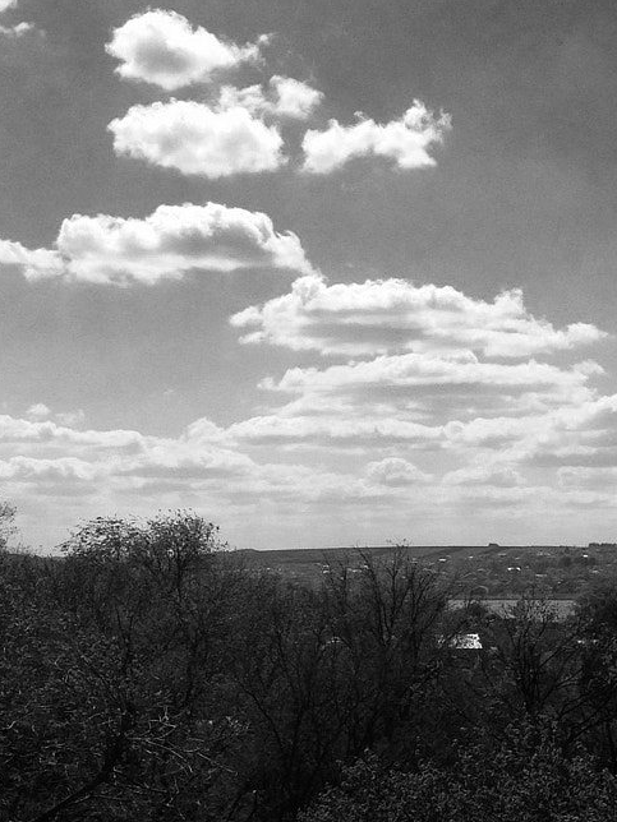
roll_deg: -1.0
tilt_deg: +1.3
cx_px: 588
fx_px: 1949
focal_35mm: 82
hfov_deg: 17.6
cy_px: 628
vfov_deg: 23.6
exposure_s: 1/3012
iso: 50
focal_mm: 4.12
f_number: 2.4
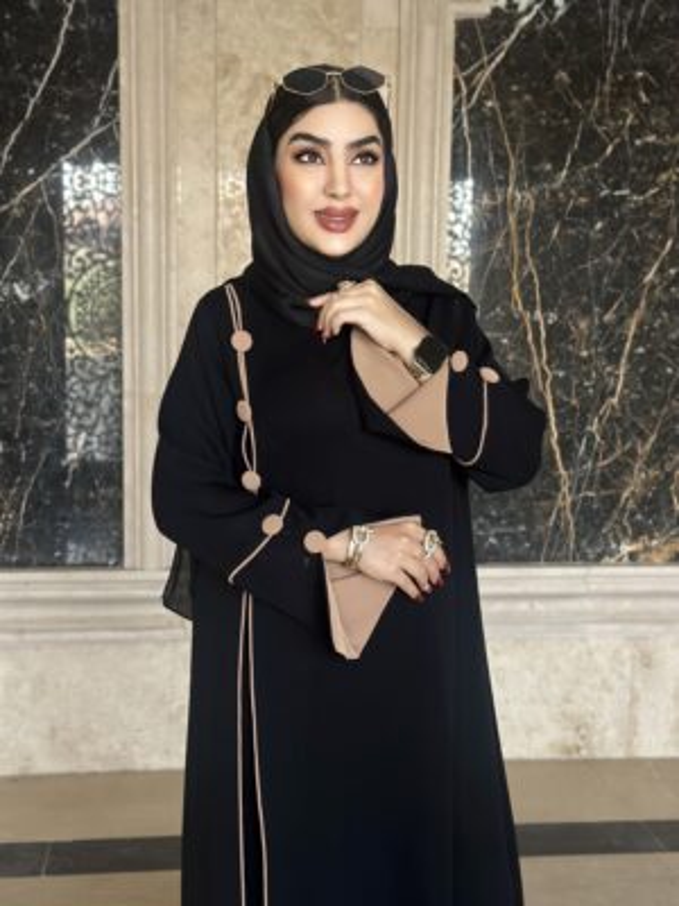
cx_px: 340
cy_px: 453
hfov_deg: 30.3
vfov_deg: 39.7
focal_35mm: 48
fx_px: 1255
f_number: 1.78
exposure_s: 1/77
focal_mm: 6.86
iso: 125
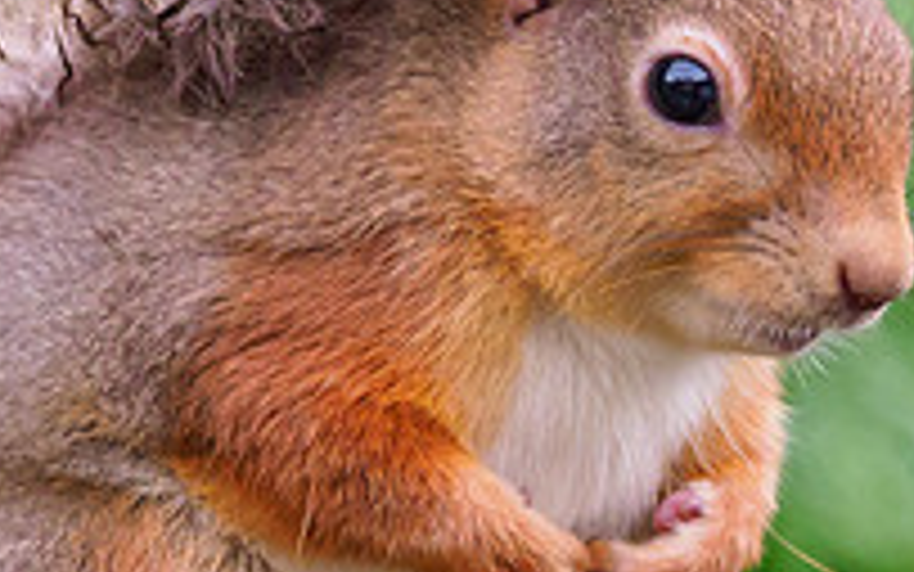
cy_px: 145
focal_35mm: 2588
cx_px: 750
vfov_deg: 0.5
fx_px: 64484
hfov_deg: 0.8
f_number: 4.5
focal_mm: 300
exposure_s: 1/320
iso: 1600
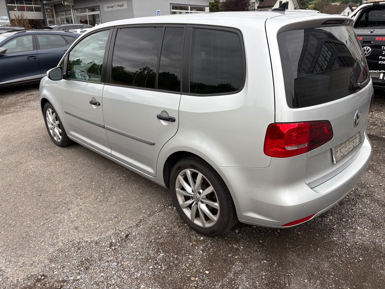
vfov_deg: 53.1
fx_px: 289
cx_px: 192
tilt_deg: -21.1
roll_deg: +0.9
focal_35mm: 26
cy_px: 144
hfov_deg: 67.3
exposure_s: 1/430
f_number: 1.6
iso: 50
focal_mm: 5.96
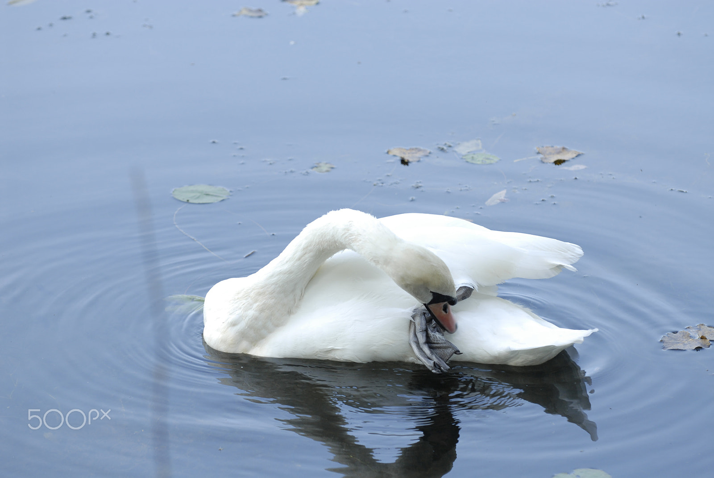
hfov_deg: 8.8
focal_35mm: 232
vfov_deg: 5.9
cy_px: 239
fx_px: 4617
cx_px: 357
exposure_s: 1/180
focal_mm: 155
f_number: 4
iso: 200
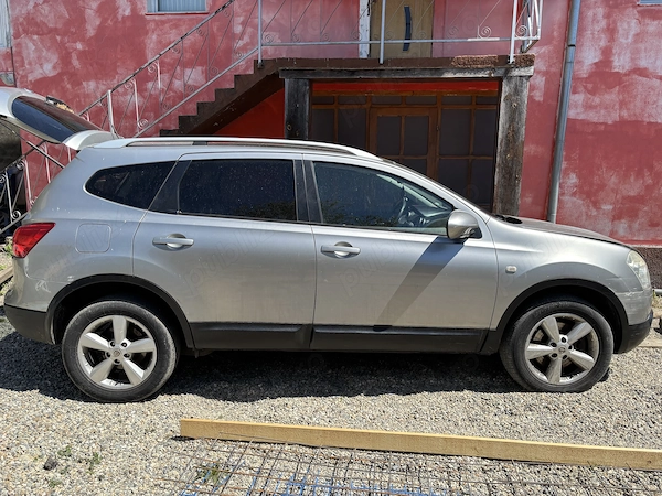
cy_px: 248
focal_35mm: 26
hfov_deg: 67.3
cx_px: 331
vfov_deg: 53.1
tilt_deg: -8.8
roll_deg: -0.7
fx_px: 497
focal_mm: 5.96
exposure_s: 1/2193
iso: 50
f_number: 1.6
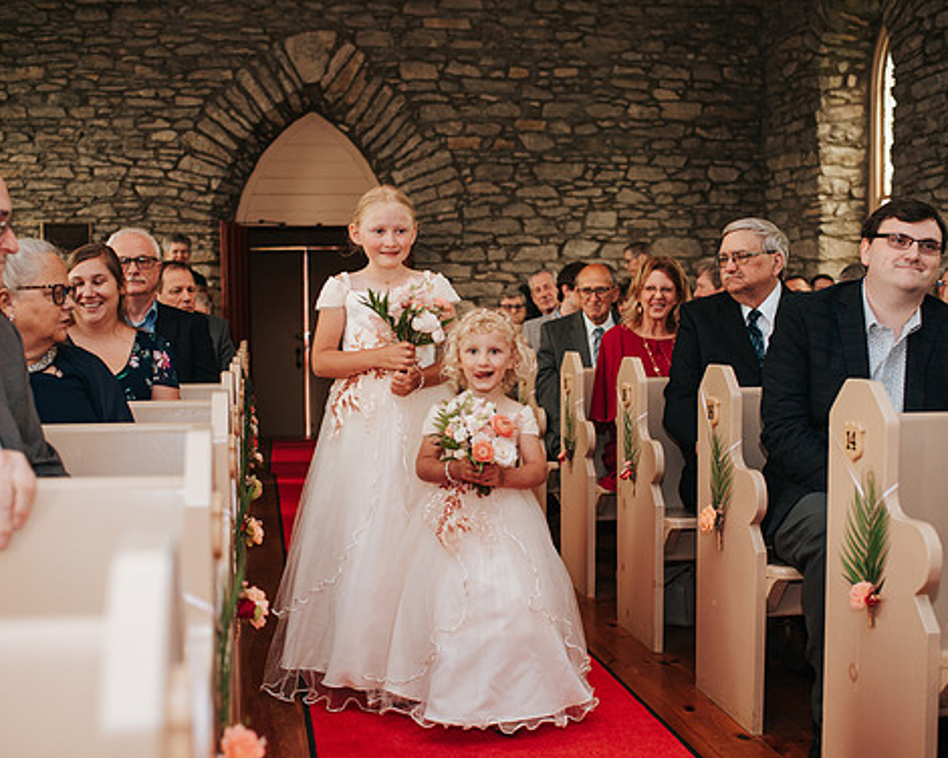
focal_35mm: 43
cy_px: 388
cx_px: 459
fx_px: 1206
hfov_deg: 42.9
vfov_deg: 34.9
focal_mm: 35
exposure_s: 1/200
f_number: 2.8
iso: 1000
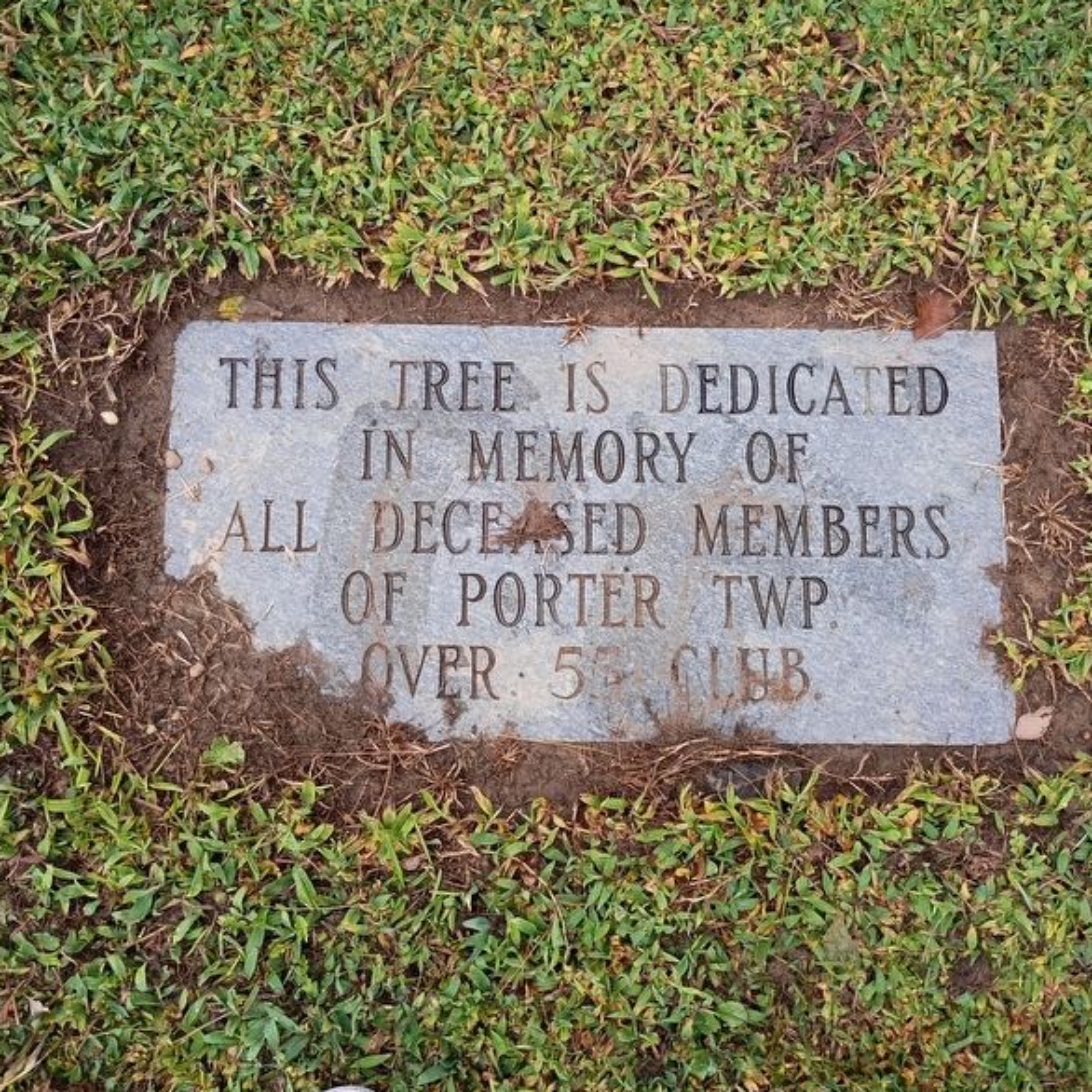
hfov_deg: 47.2
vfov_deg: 47.2
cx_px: 561
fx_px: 1249
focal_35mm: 35
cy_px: 537
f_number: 1.8
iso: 160
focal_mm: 4.27
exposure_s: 1/120
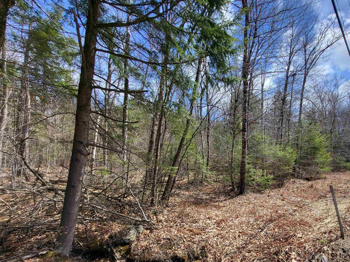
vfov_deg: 67.7
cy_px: 162
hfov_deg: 83.1
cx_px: 219
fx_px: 192
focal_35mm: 19
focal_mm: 1.74
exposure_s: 1/771
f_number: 2.2
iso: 32
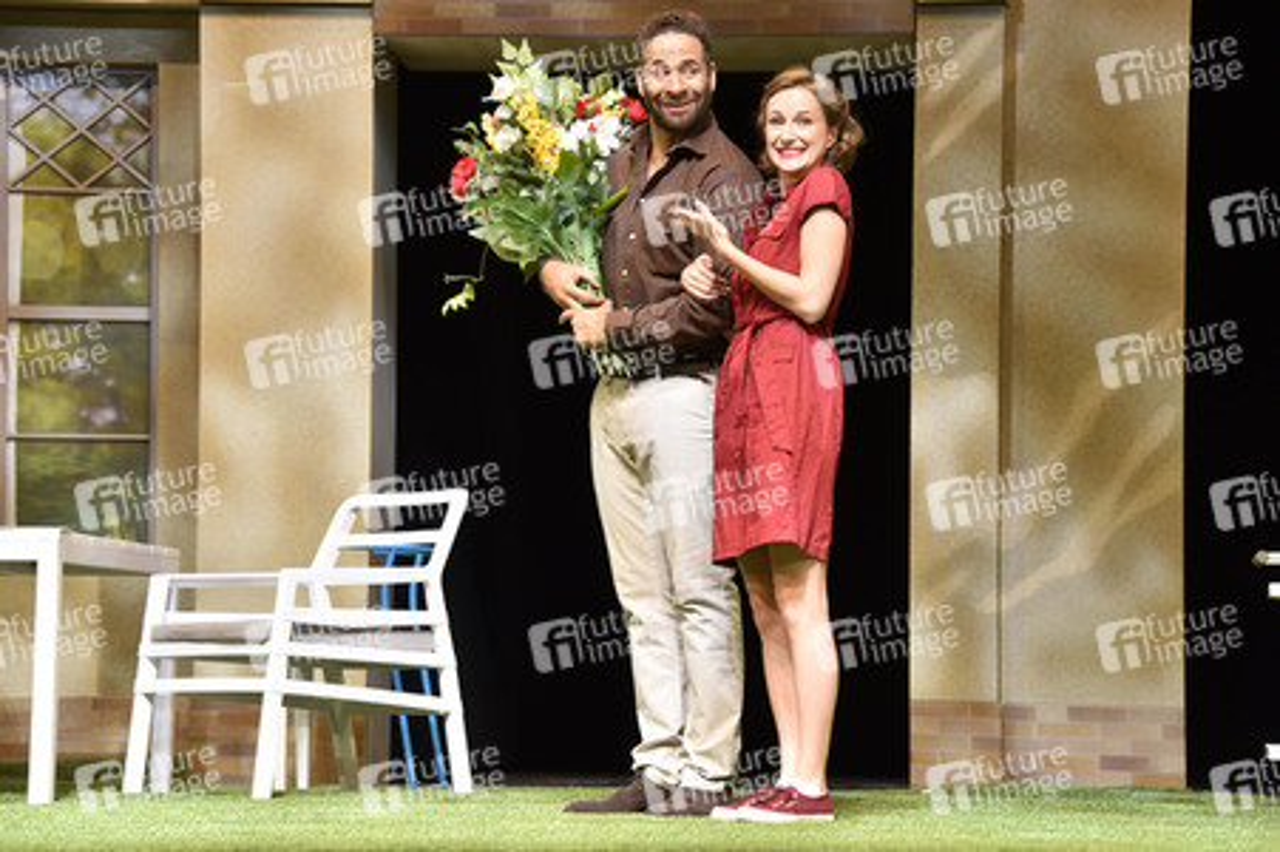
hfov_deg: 16.8
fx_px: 4334
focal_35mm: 122
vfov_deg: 11.2
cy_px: 426
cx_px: 640
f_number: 6.3
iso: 1250
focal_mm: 122
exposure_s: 1/125
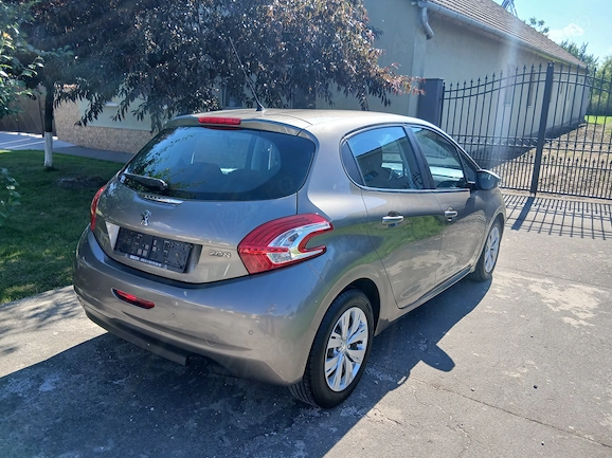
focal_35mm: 27
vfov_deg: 51.3
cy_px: 237
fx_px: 477
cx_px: 301
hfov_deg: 65.3
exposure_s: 1/198
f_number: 1.8
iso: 20
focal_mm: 3.98
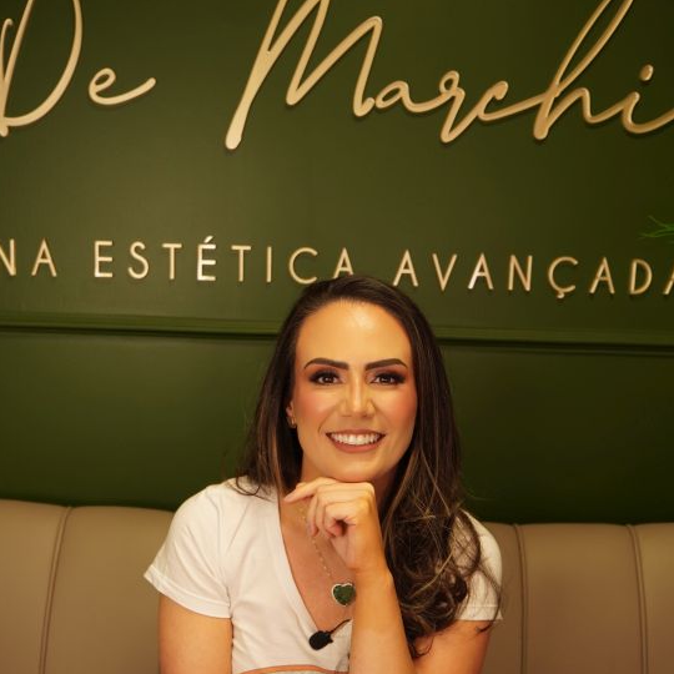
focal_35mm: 49
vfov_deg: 34.4
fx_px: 1072
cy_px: 472
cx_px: 339
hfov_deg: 34.9
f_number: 2.8
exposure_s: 1/80
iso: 250
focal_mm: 25
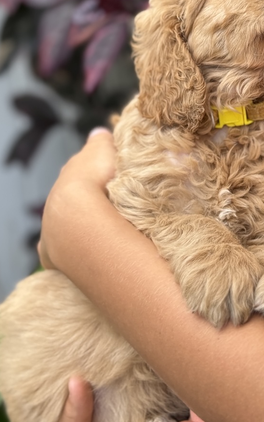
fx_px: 886
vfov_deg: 26.6
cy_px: 122
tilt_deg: -10.8
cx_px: 215
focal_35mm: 77
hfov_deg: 16.8
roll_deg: +0.3
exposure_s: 1/272
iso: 64
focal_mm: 6.76
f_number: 1.78
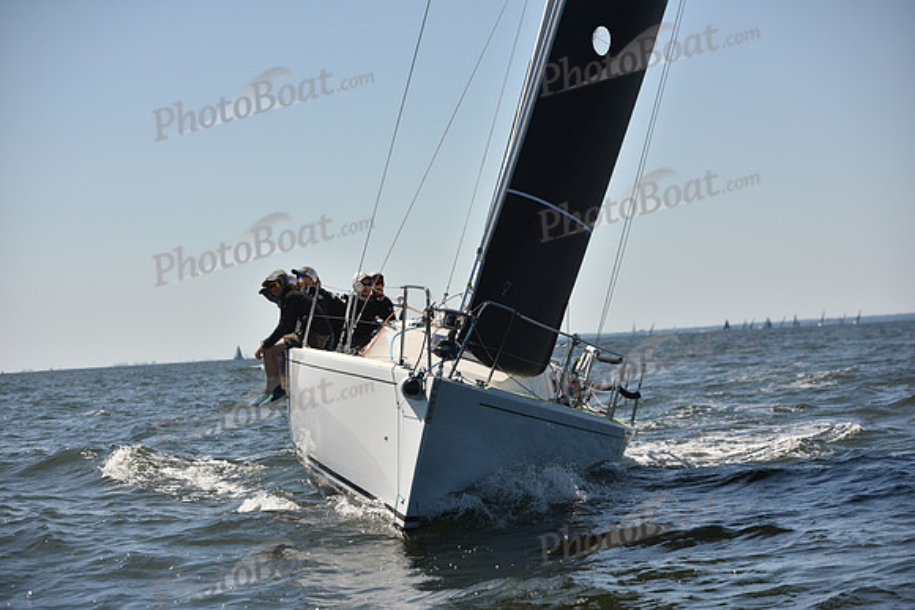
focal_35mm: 100
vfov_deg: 13.7
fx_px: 2542
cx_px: 458
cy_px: 305
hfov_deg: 20.4
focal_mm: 100
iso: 250
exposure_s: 1/1600
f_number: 4.5
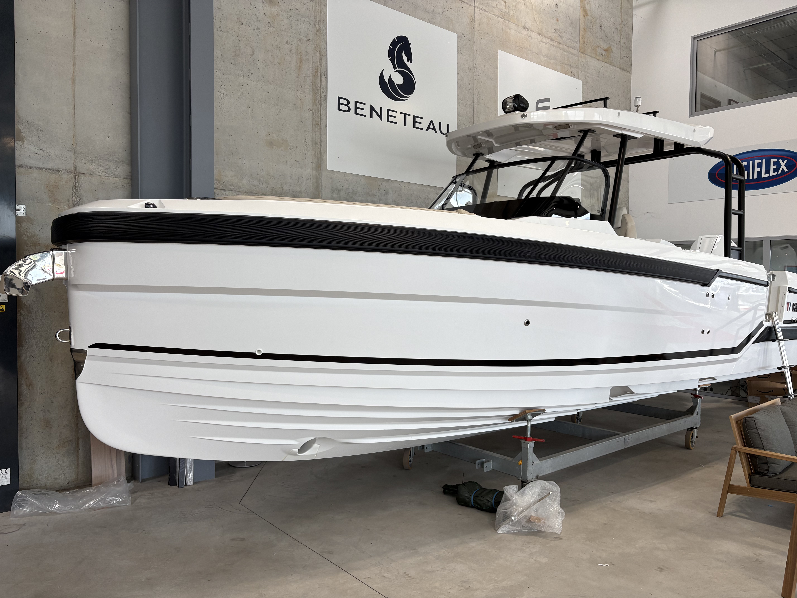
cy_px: 299
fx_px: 599
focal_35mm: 26
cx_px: 398
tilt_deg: -1.4
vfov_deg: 53.1
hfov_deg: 67.3
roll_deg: -0.5
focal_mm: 5.96
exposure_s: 1/122
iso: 40
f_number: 1.6
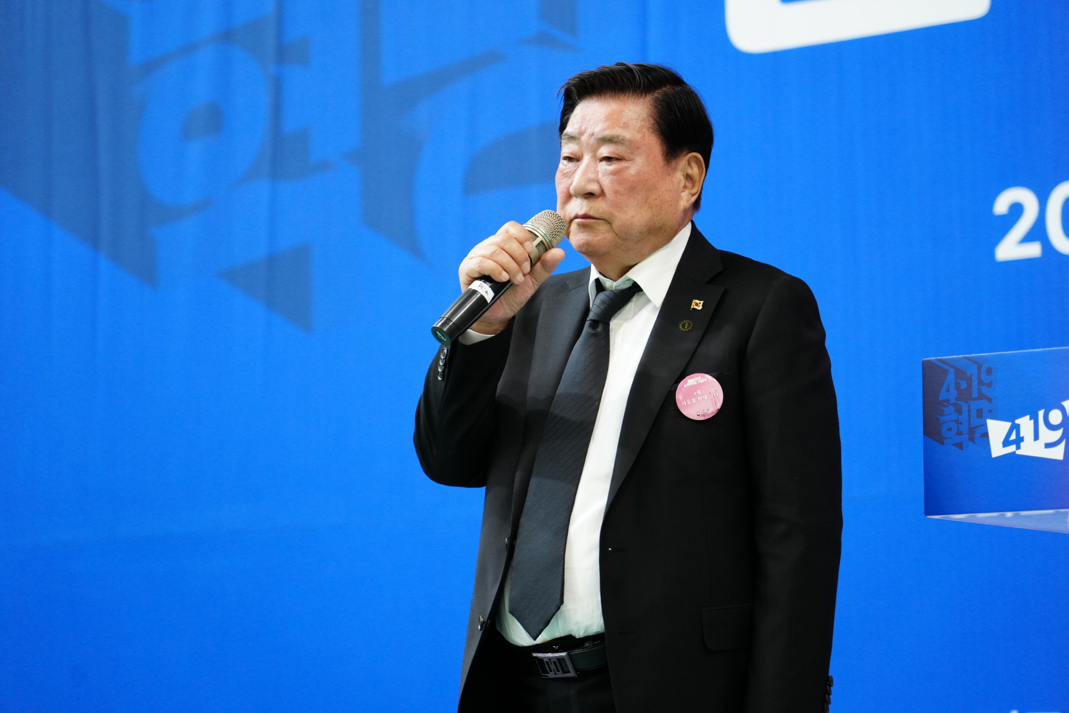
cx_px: 534
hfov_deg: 19.5
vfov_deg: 13.0
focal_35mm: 105
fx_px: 3118
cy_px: 356
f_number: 4
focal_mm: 105
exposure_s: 1/200
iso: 2500
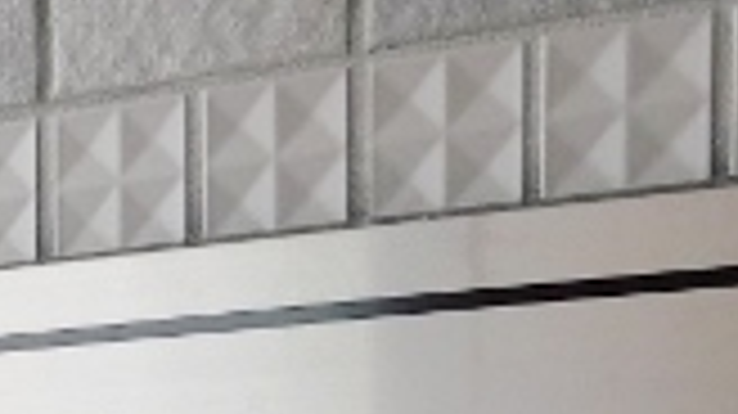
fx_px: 1916
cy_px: 932
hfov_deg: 21.5
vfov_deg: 10.8
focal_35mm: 98
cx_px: 135
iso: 125
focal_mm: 4
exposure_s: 1/125
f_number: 3
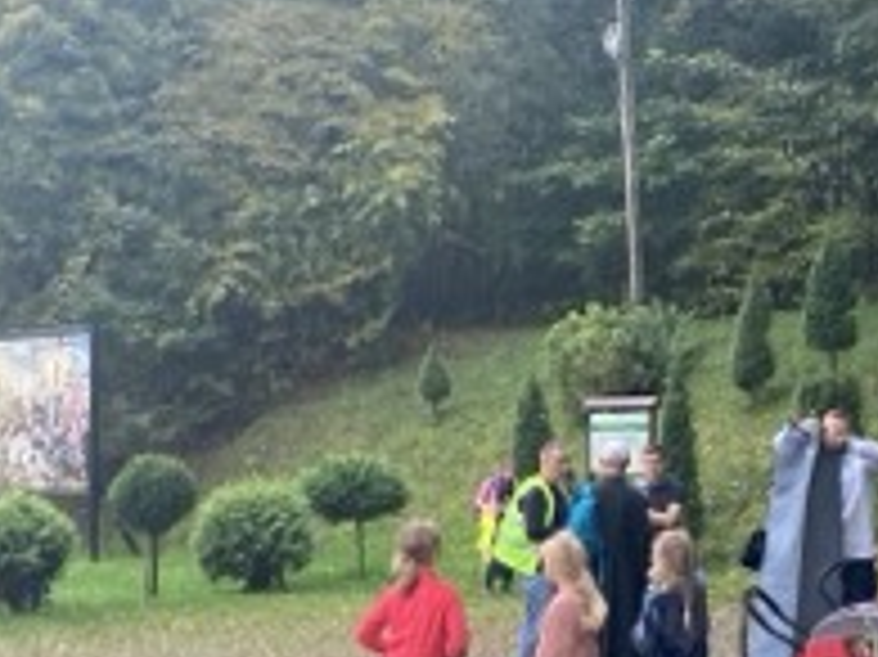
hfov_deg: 27.6
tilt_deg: -0.1
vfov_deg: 21.1
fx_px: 1749
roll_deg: -1.6
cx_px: 707
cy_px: 500
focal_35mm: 69
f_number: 1.8
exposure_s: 1/52
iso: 320
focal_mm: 3.99
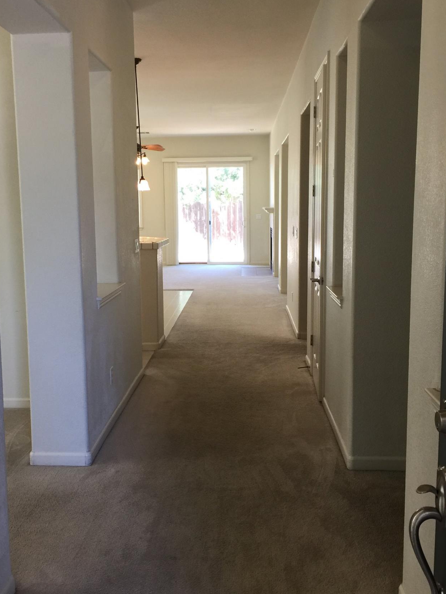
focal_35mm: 35
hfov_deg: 40.7
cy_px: 288
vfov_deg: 52.6
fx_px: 601
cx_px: 202
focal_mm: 4.15
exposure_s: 1/30
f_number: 2.2
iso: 40
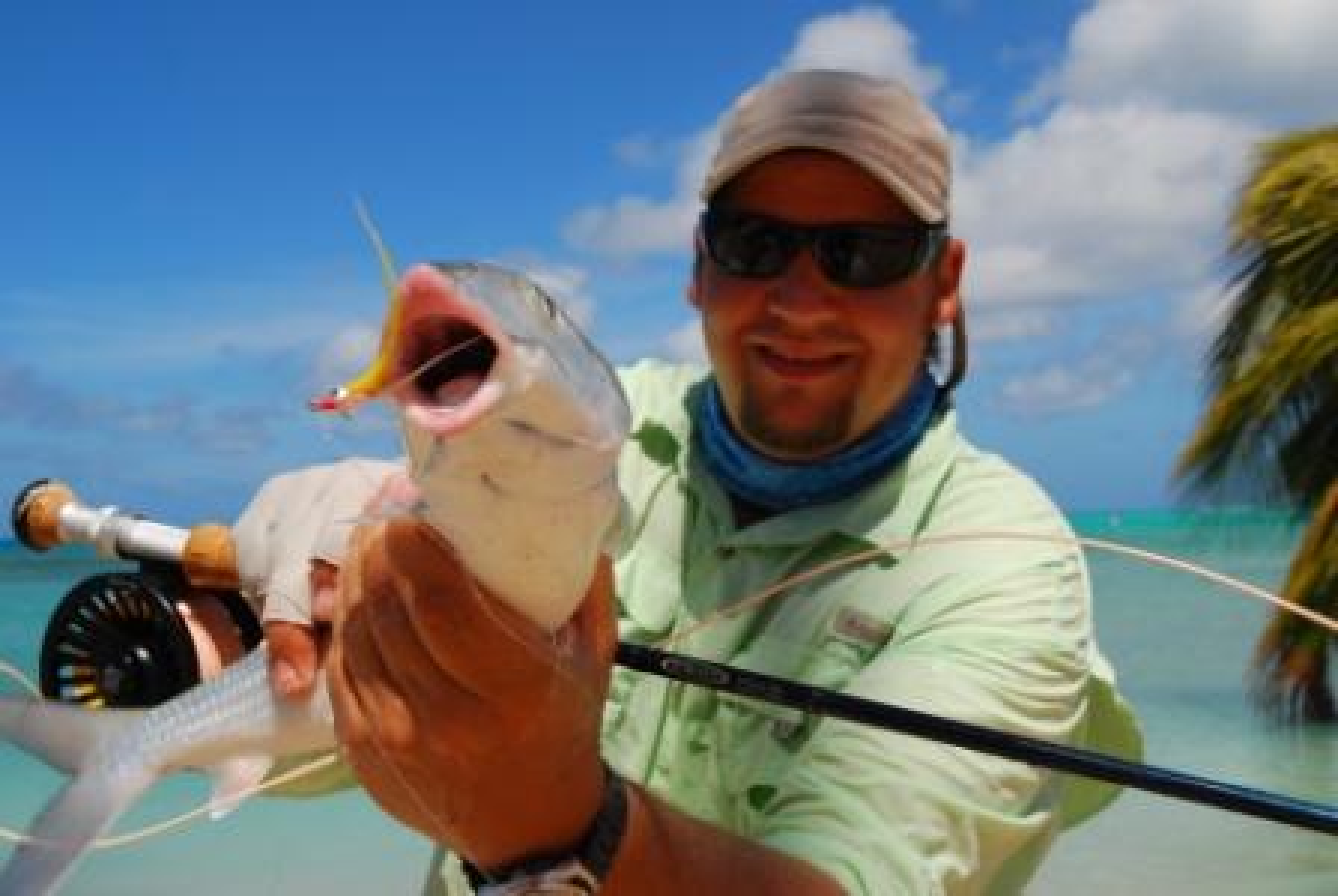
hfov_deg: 44.9
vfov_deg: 30.9
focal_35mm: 44
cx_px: 669
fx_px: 1619
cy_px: 448
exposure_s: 1/400
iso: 200
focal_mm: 29
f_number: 10
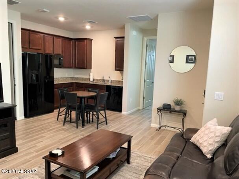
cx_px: 120
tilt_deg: -7.0
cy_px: 90
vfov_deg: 53.0
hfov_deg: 67.3
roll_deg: -3.9
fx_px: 179
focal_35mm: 26
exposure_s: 1/60
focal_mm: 4.2
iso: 160
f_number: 1.6
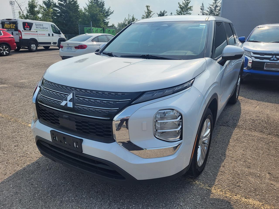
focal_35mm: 26
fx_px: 210
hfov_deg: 67.3
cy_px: 104
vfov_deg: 53.1
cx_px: 140
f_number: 1.8
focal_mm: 5.4
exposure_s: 1/2708
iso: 40
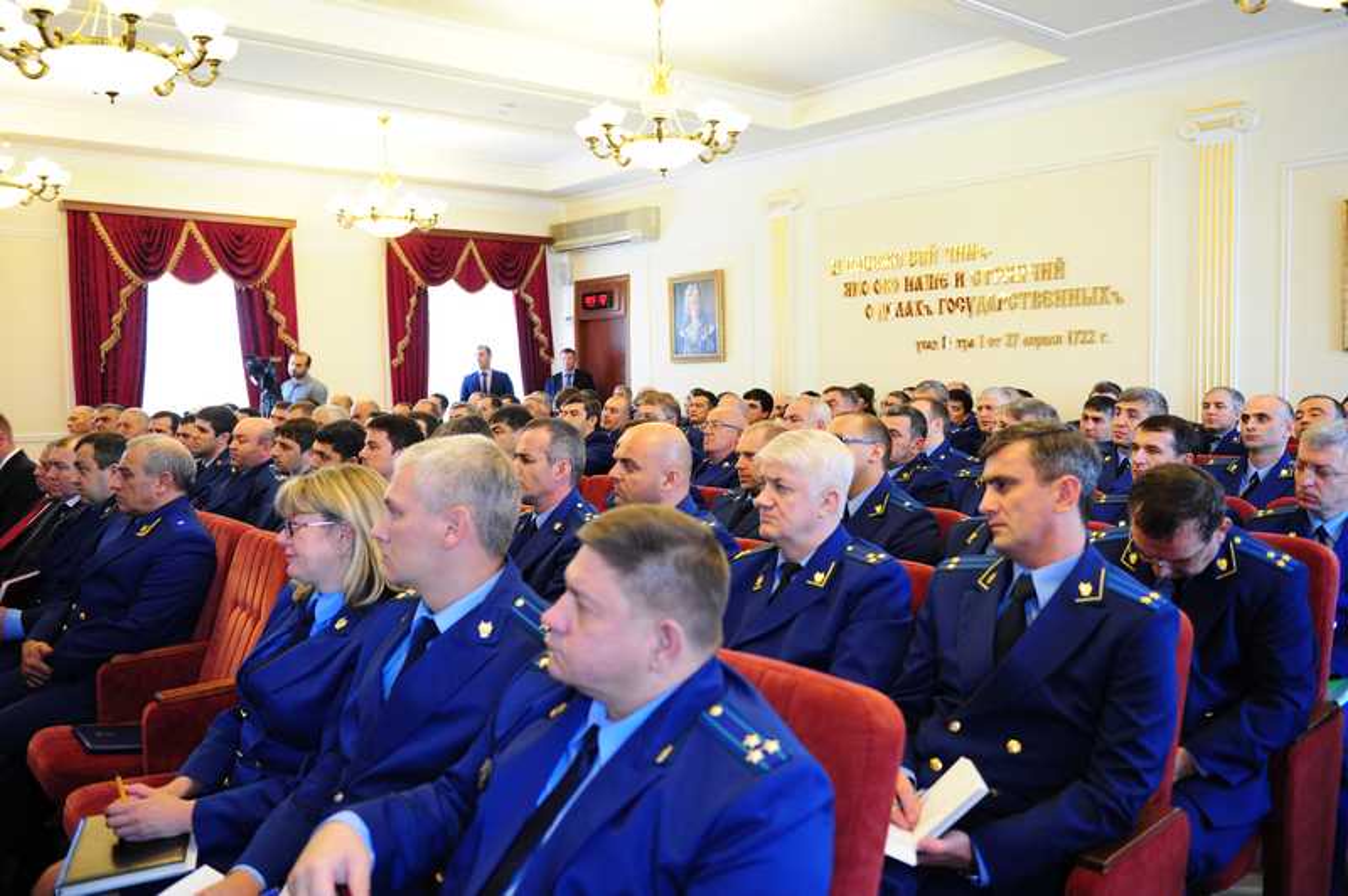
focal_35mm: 29
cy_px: 448
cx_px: 674
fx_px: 1085
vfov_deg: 44.9
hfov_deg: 63.7
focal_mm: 29
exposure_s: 1/160
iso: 3200
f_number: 3.2
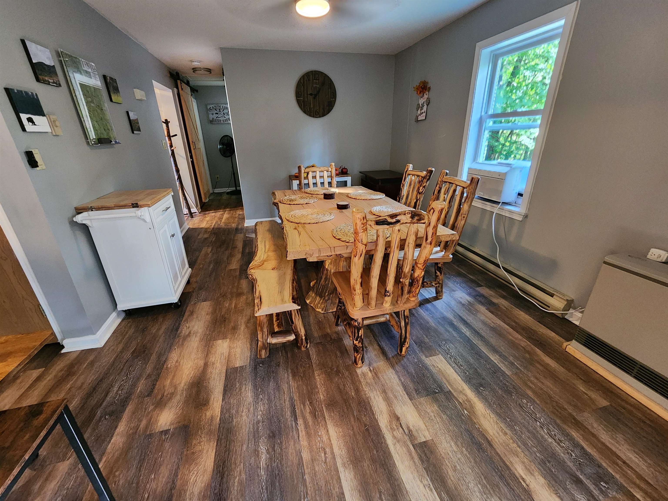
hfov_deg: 106.2
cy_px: 250
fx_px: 251
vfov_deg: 89.9
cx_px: 334
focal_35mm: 13
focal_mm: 2.2
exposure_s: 1/24
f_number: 2.2
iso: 640
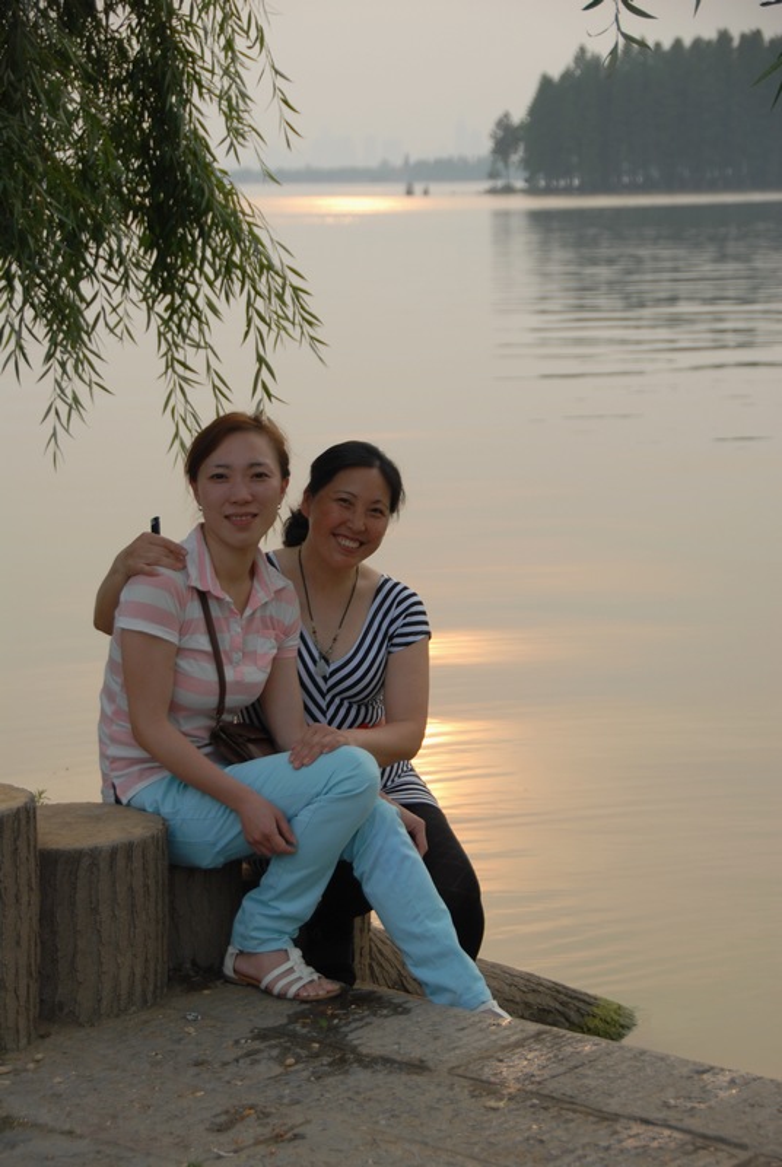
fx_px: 2679
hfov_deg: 16.6
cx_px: 391
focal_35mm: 82
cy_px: 584
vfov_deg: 24.6
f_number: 4.8
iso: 100
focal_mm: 55
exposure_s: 1/100
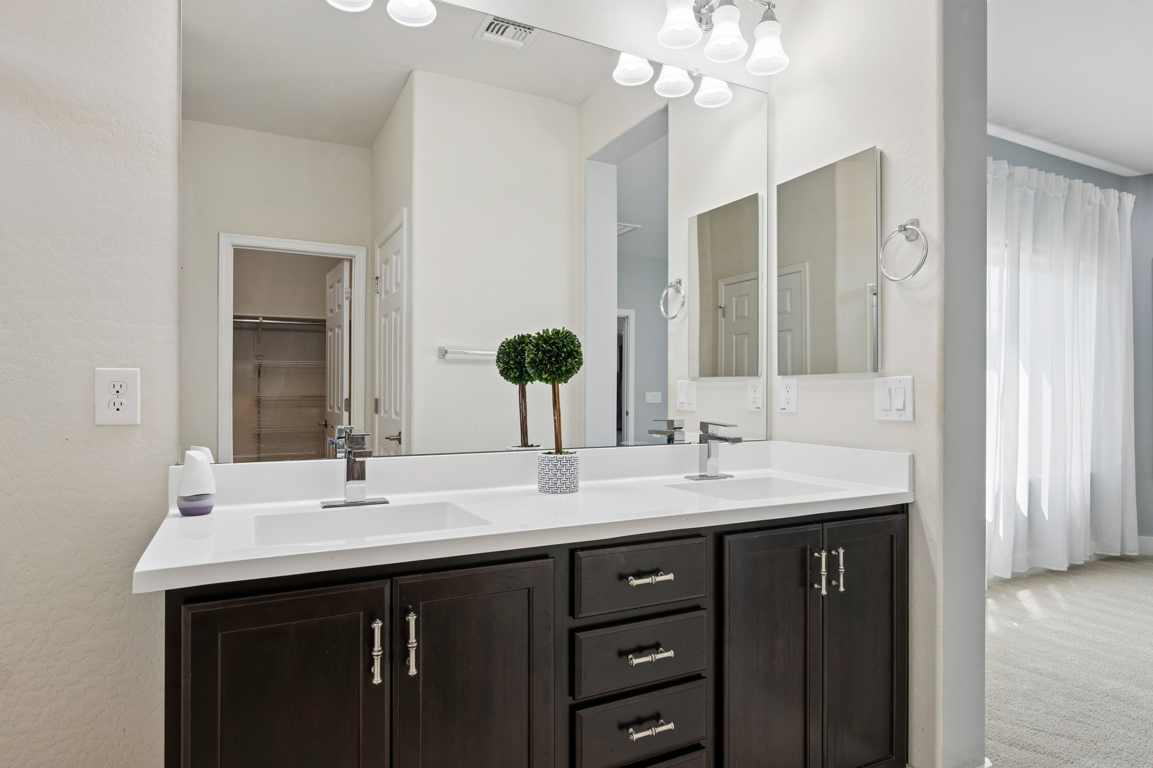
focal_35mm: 20
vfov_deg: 61.9
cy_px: 384
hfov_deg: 84.0
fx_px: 640
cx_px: 576
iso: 320
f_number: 8
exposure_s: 1/50
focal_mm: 20
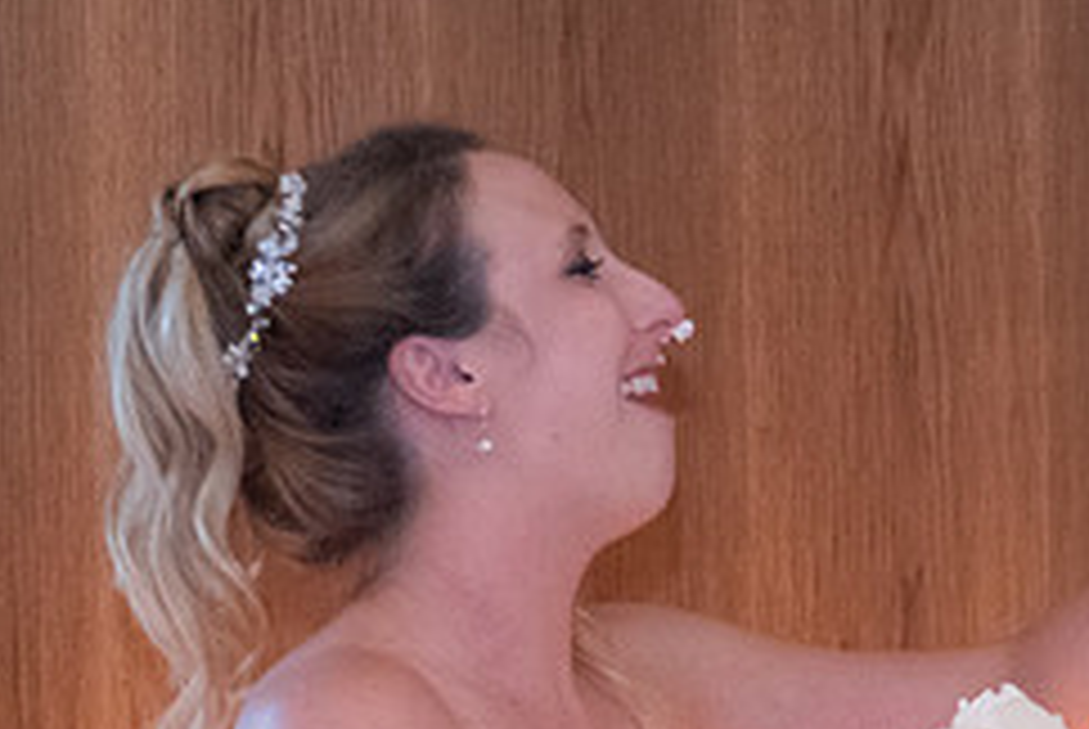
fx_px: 6148
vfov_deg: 6.8
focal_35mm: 203
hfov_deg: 9.7
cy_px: 331
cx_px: 1766
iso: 3600
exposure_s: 1/160
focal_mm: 62
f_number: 2.8
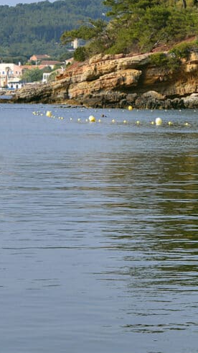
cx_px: 502
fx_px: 1774
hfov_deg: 6.1
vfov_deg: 11.3
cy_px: 60
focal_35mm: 190
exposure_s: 1/250
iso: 200
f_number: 10
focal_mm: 58
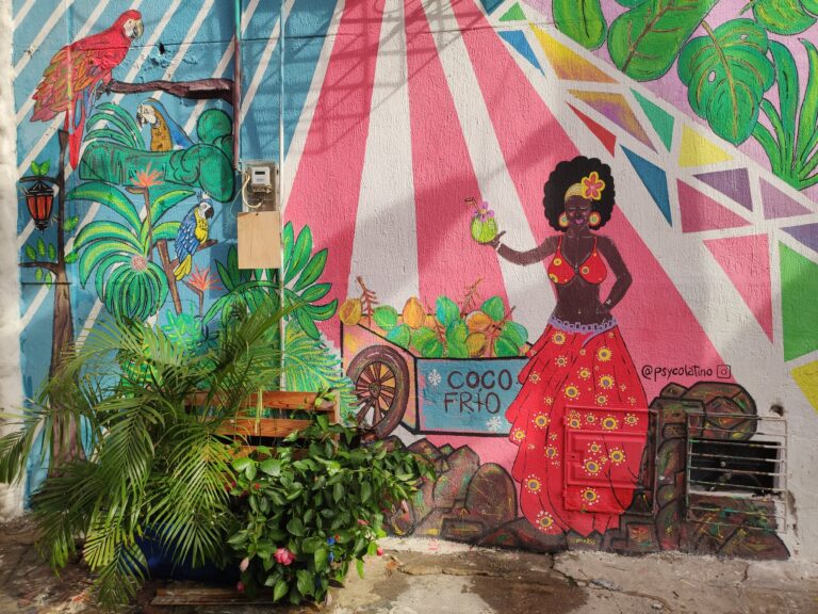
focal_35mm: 27
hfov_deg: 65.3
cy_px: 307
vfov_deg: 51.4
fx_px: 638
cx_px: 409
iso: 112
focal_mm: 4.75
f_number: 1.75
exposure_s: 1/686
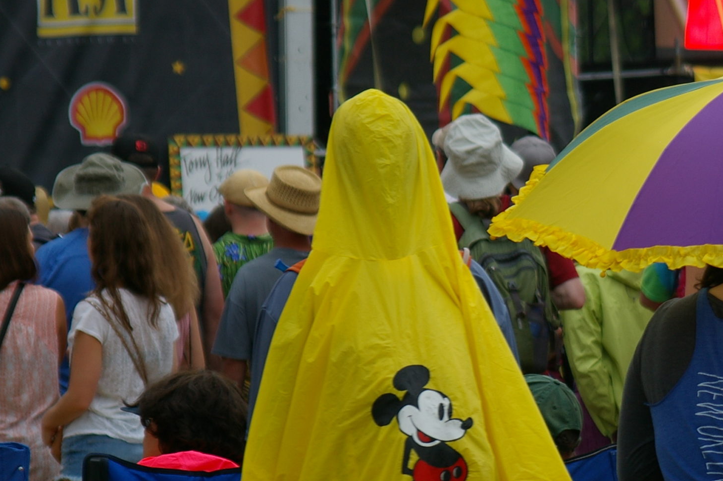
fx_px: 5014
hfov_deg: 8.2
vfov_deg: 5.5
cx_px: 591
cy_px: 290
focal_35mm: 250
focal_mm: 95
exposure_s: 1/90
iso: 200
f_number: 5.6
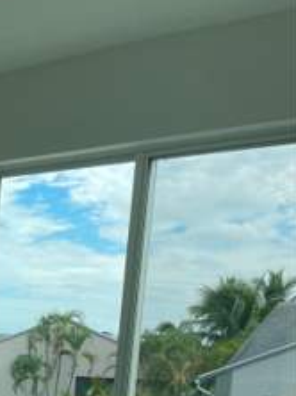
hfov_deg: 17.8
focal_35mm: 75
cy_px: 469
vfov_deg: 23.8
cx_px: -128
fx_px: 857
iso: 32
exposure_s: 1/1182
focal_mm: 4.2
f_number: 1.6
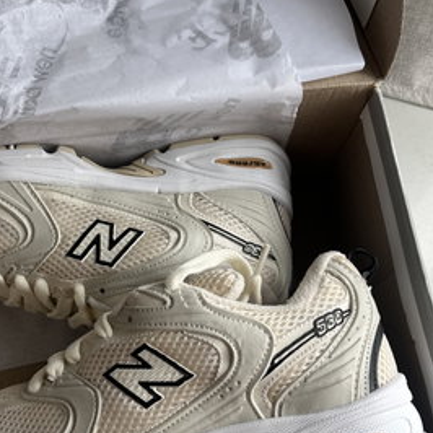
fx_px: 651
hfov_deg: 36.4
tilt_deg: -72.6
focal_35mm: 46
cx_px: 138
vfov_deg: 36.5
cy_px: 274
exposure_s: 1/167
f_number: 1.6
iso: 40
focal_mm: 5.1
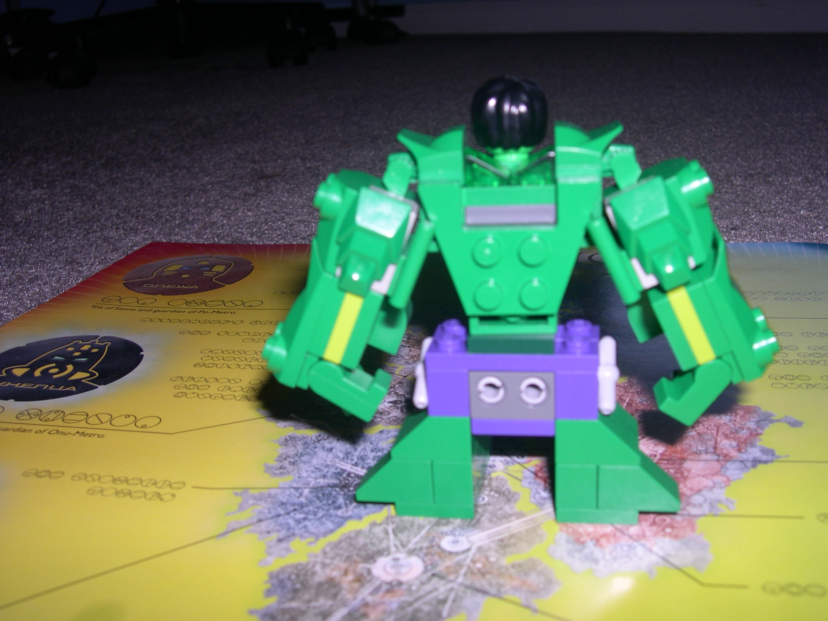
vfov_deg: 37.7
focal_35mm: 38
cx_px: 414
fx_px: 909
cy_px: 310
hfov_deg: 49.0
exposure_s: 1/60
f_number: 7.6
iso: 100
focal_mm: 8
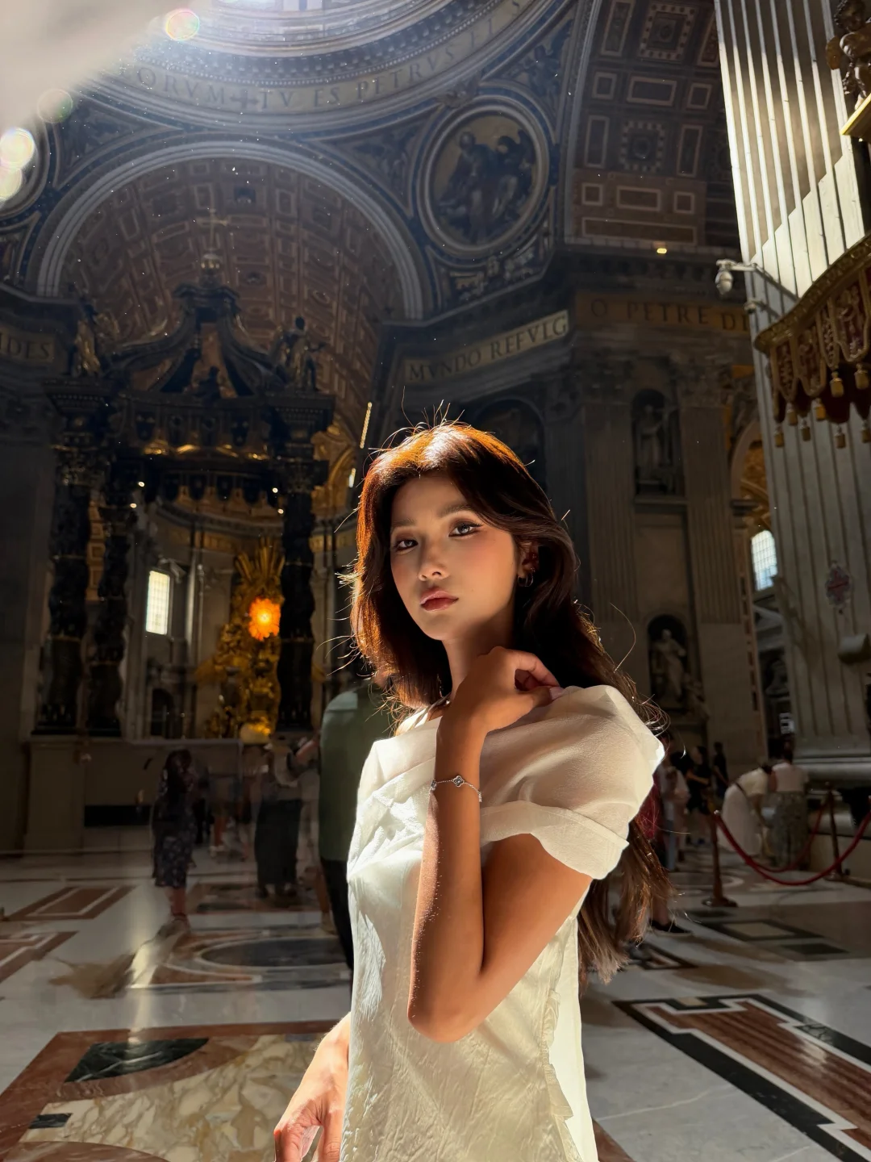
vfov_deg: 71.6
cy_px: 581
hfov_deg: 56.8
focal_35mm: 24
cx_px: 436
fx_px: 805
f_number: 1.78
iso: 200
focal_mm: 6.76
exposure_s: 1/184
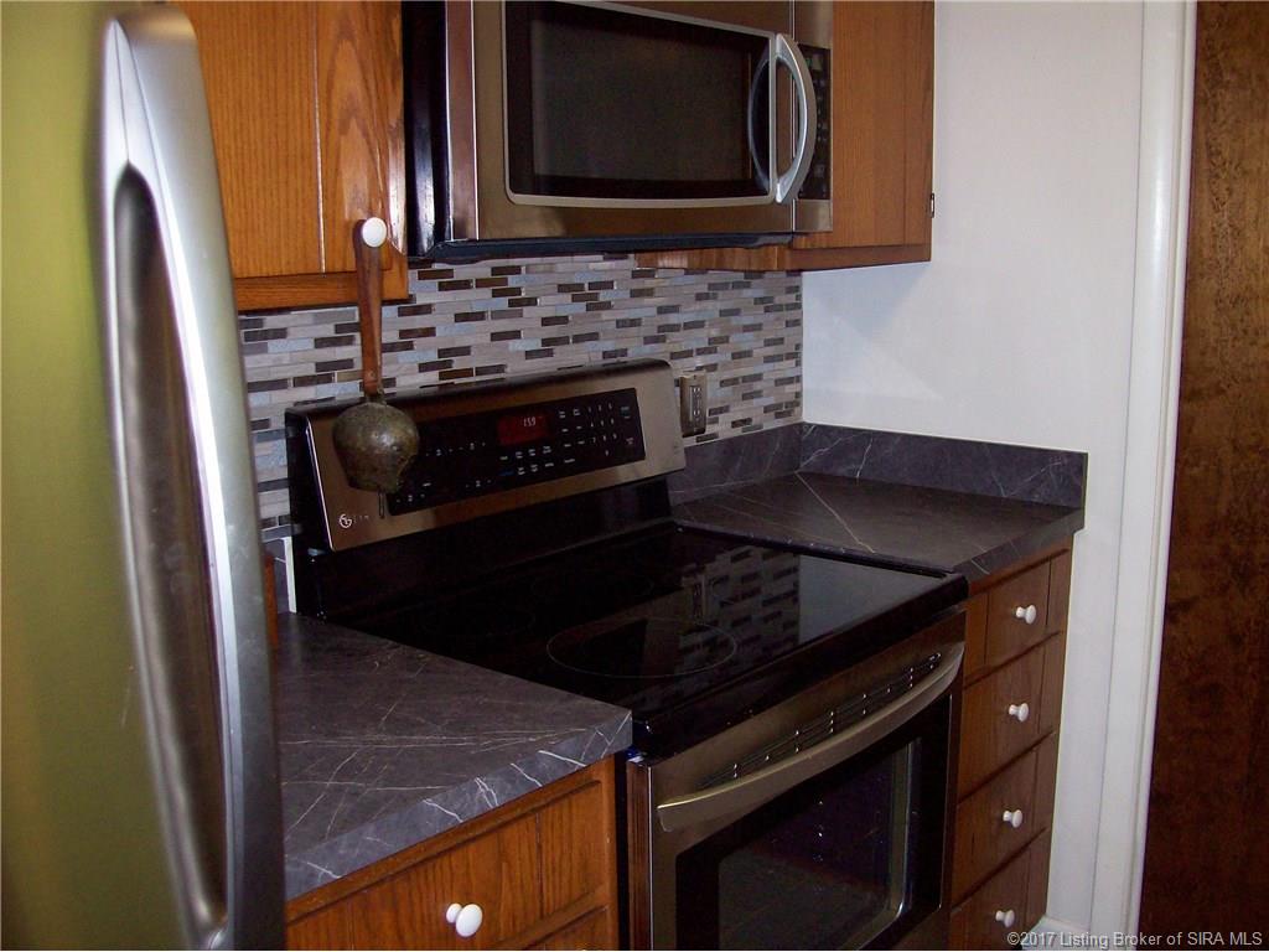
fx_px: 1320
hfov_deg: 51.4
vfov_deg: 39.7
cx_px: 634
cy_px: 476
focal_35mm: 36
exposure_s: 1/64
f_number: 2.7
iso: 140
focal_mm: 6
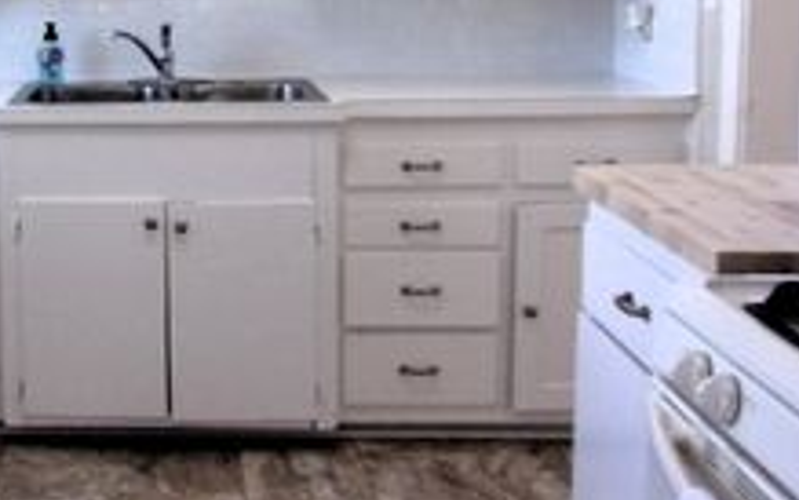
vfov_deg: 22.1
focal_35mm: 58
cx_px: 47
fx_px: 1263
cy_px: 97
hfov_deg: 32.9
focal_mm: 4.3
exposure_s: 1/34
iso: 115
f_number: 3.3
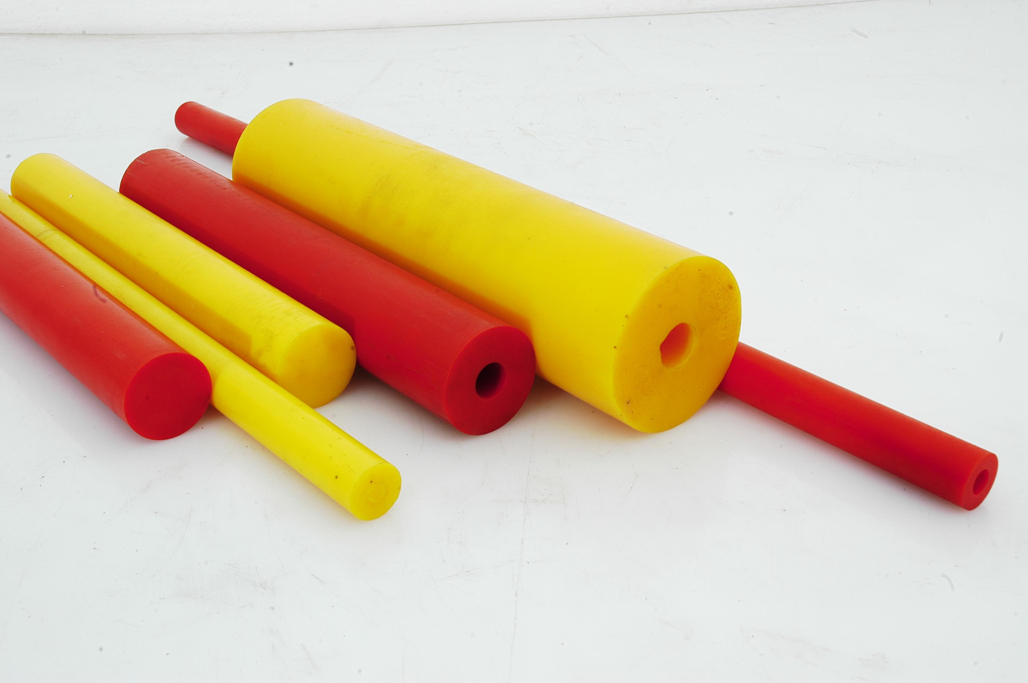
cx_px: 514
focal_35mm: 46
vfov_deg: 28.9
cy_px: 342
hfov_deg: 42.4
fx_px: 1327
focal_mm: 31
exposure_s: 1/160
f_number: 14
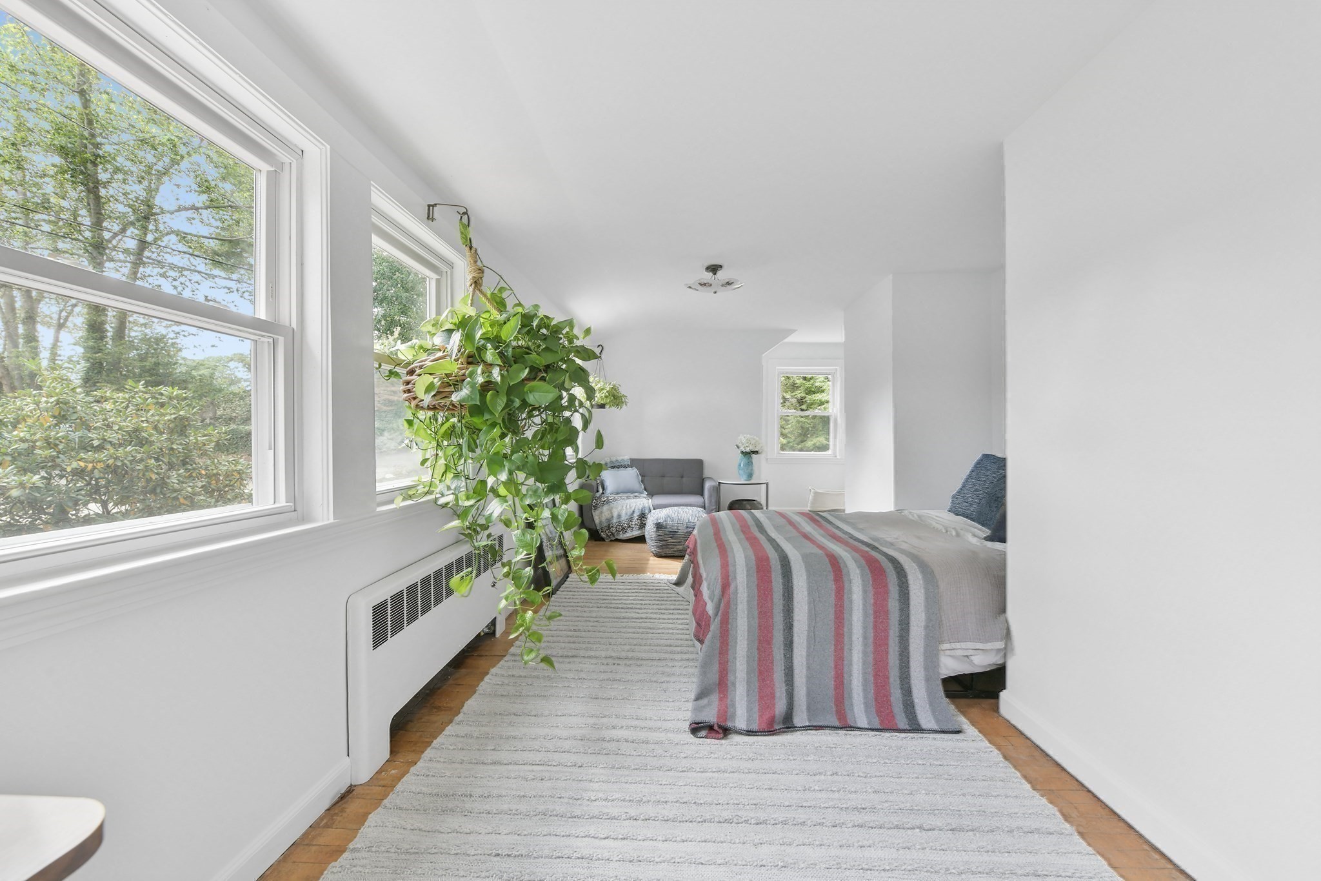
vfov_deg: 77.3
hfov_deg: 100.4
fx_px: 550
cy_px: 440
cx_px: 660
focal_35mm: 15
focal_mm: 15
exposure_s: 1/25
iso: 640
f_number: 9
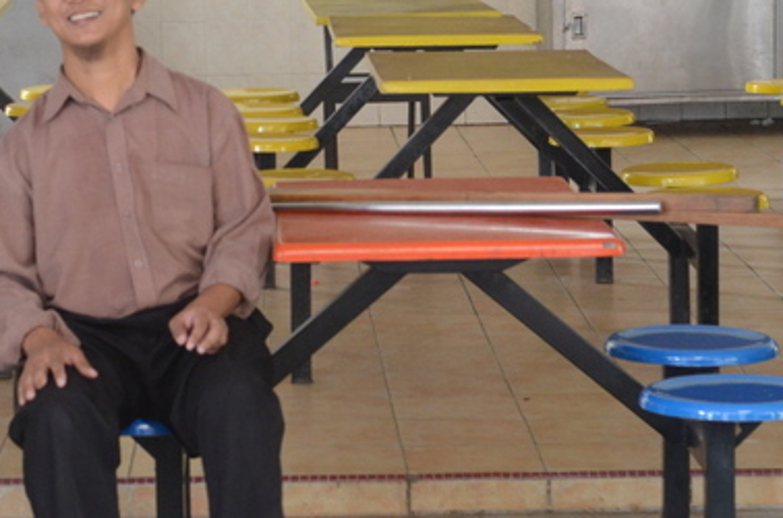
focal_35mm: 140
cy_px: 112
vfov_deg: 9.7
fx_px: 3034
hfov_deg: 14.6
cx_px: 186
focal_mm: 55
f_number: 6.3
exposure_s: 1/40
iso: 2000
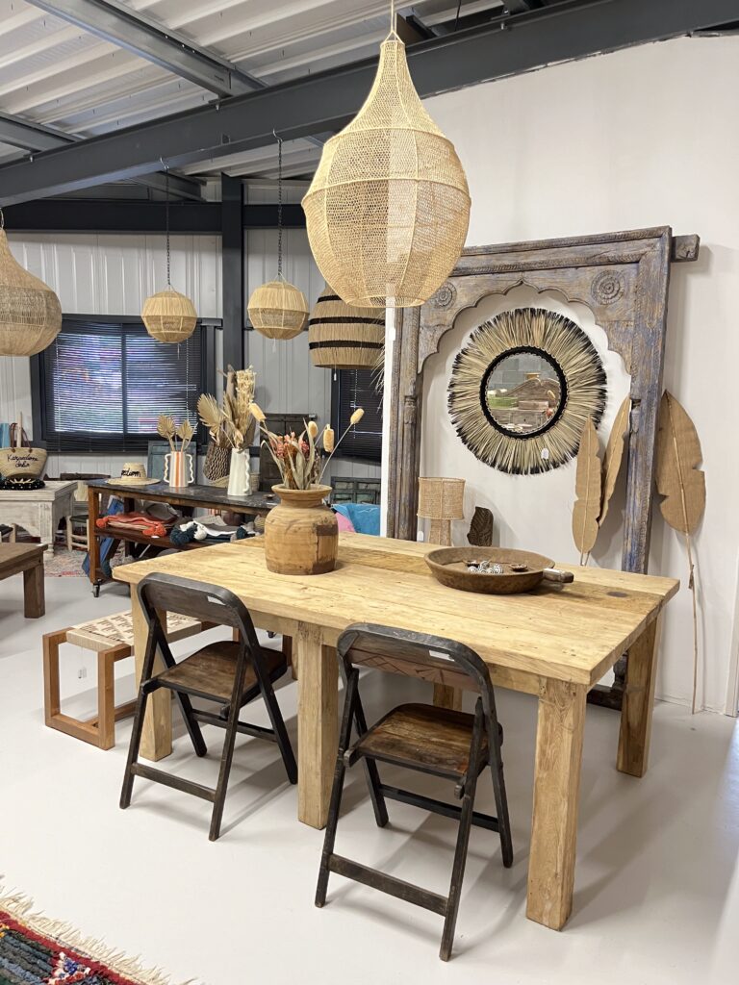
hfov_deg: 53.1
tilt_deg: -7.8
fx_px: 740
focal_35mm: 26
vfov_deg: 67.3
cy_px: 492
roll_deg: -0.5
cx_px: 370
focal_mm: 5.1
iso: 400
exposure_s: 1/50
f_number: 1.6
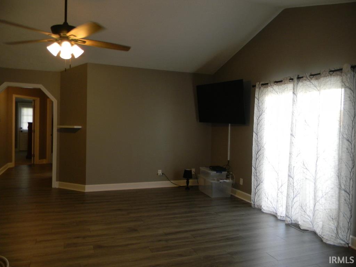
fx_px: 288
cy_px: 134
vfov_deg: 49.7
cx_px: 178
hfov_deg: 63.4
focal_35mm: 28
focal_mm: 5
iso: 172
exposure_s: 1/30
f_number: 3.5
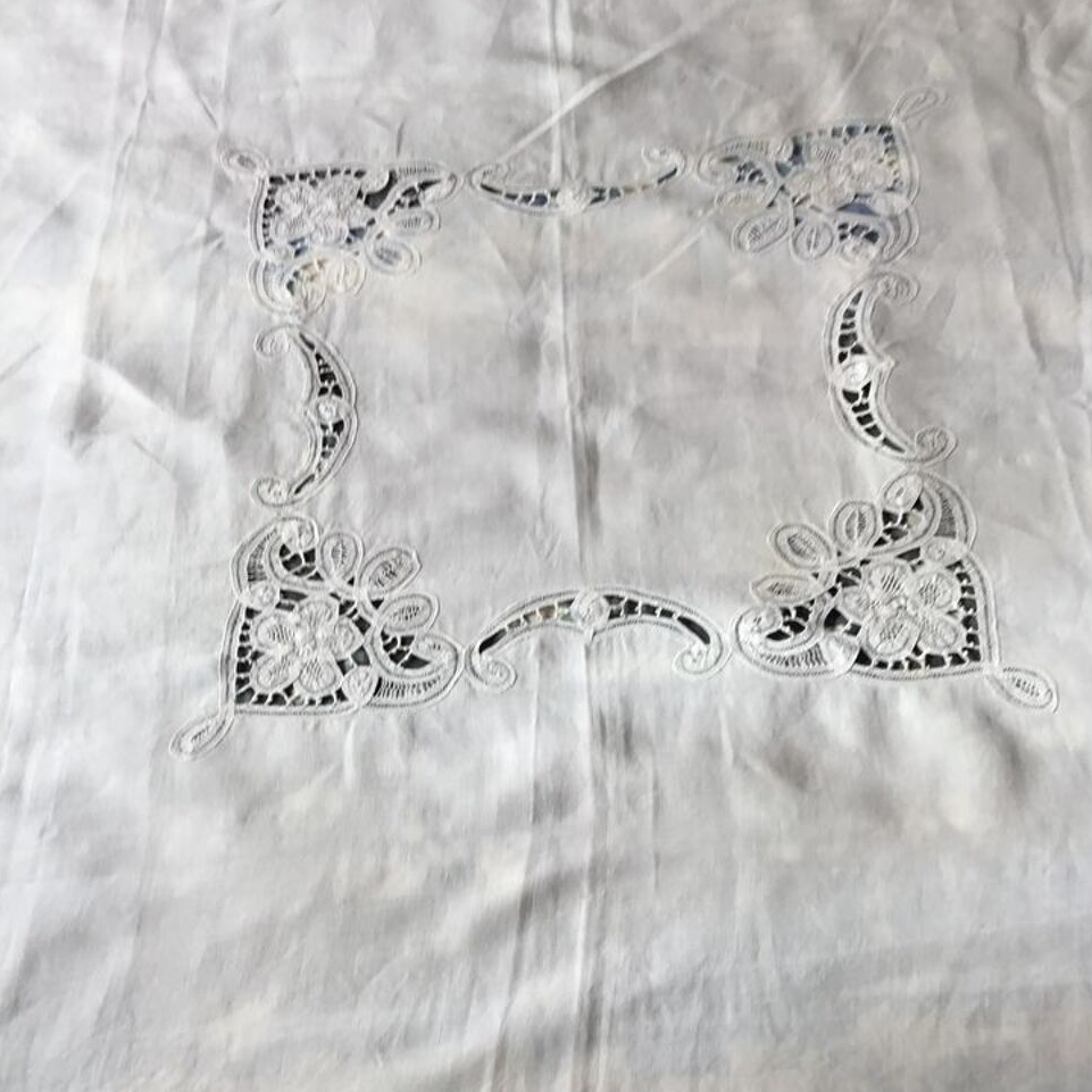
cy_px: 673
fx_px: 1356
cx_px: 566
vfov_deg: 43.6
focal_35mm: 38
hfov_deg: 43.9
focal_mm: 3.3
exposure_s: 1/117
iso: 25
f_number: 2.4
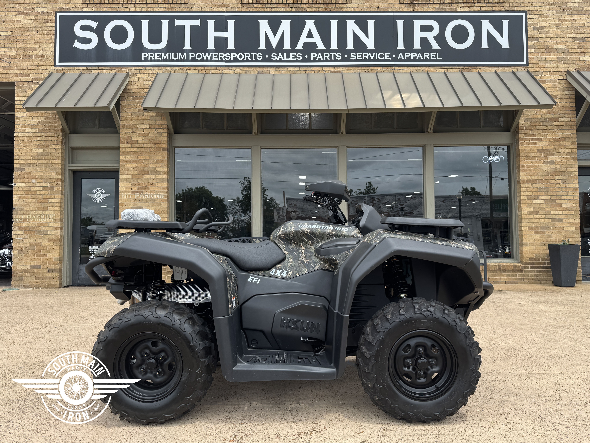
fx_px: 409
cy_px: 222
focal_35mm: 24
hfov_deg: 71.6
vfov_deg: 56.8
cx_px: 295
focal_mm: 6.76
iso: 80
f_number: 1.78
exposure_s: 1/1869
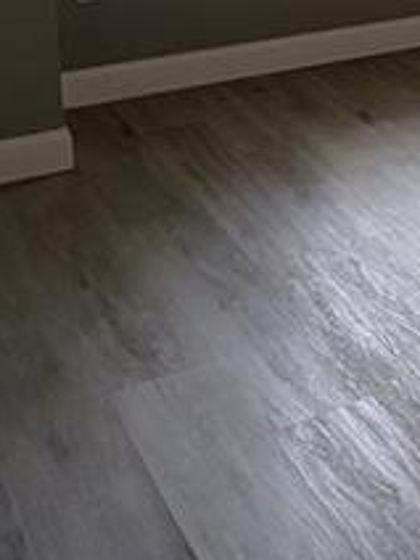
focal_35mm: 68
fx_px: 1100
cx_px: 765
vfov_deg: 25.7
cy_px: -108
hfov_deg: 17.4
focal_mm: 2.02
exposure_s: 1/120
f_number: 1.7
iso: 182
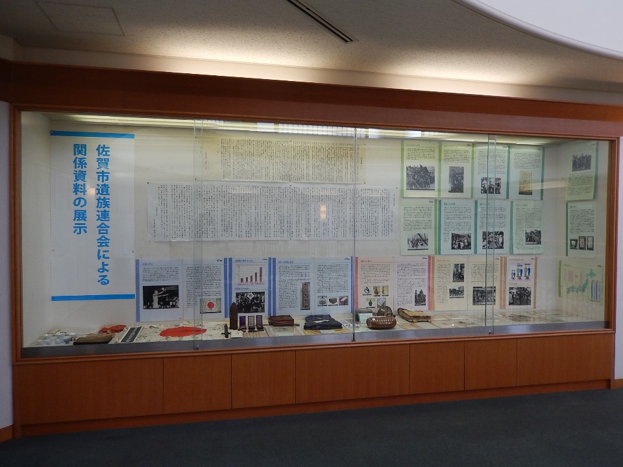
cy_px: 234
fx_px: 450
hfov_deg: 69.4
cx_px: 312
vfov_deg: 54.9
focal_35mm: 25
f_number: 3.4
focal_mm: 4.5
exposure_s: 1/30
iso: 125
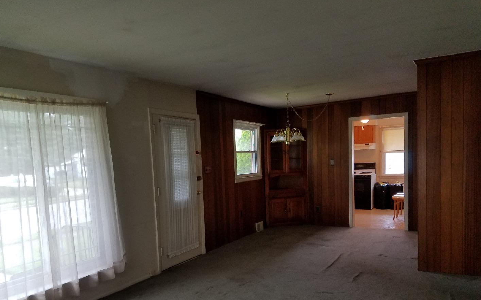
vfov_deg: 44.3
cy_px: 180
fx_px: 367
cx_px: 239
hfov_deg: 66.5
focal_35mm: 28
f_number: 1.7
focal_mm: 4.2
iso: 160
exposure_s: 1/60
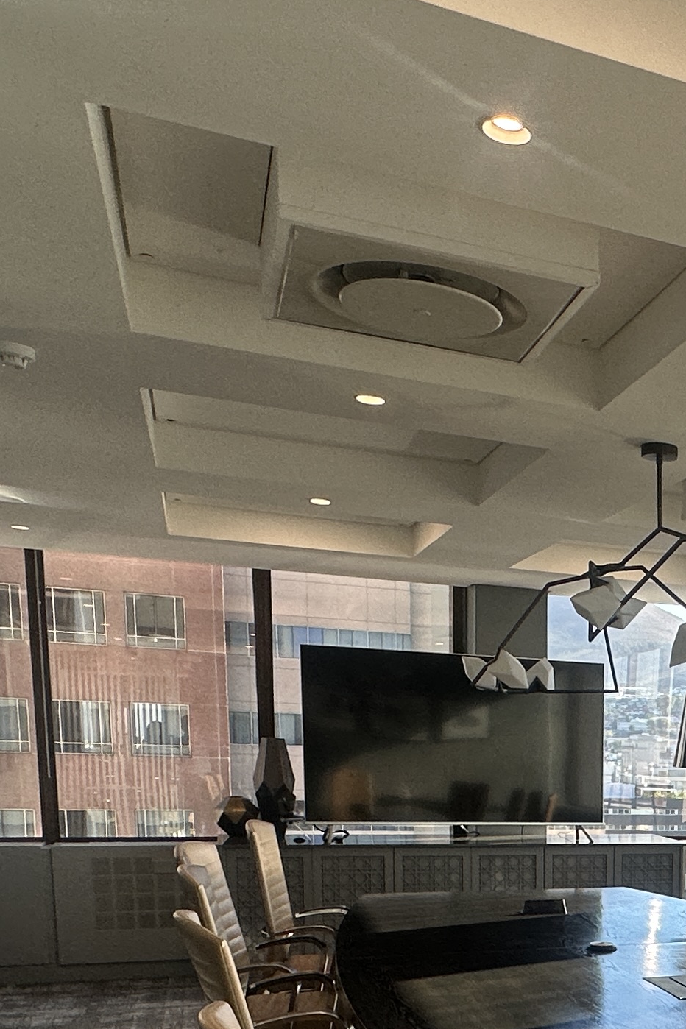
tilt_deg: -8.0
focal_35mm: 42
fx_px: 1200
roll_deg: -2.0
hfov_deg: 28.4
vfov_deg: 42.4
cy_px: 934
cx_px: 788
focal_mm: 2.22
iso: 80
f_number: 2.2
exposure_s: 1/100
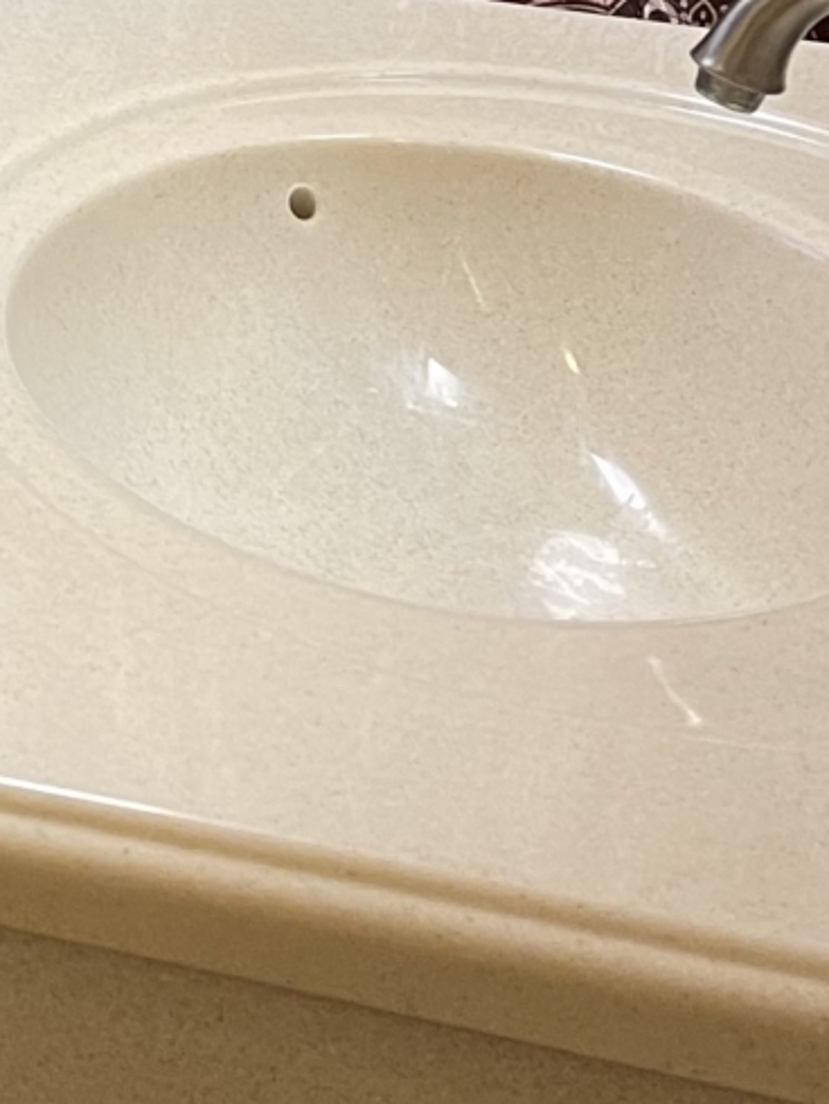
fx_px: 3477
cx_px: -442
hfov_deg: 12.8
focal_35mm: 109
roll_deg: -3.5
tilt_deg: -10.6
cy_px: -397
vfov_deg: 16.8
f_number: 1.6
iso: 125
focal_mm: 5.1
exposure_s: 1/60
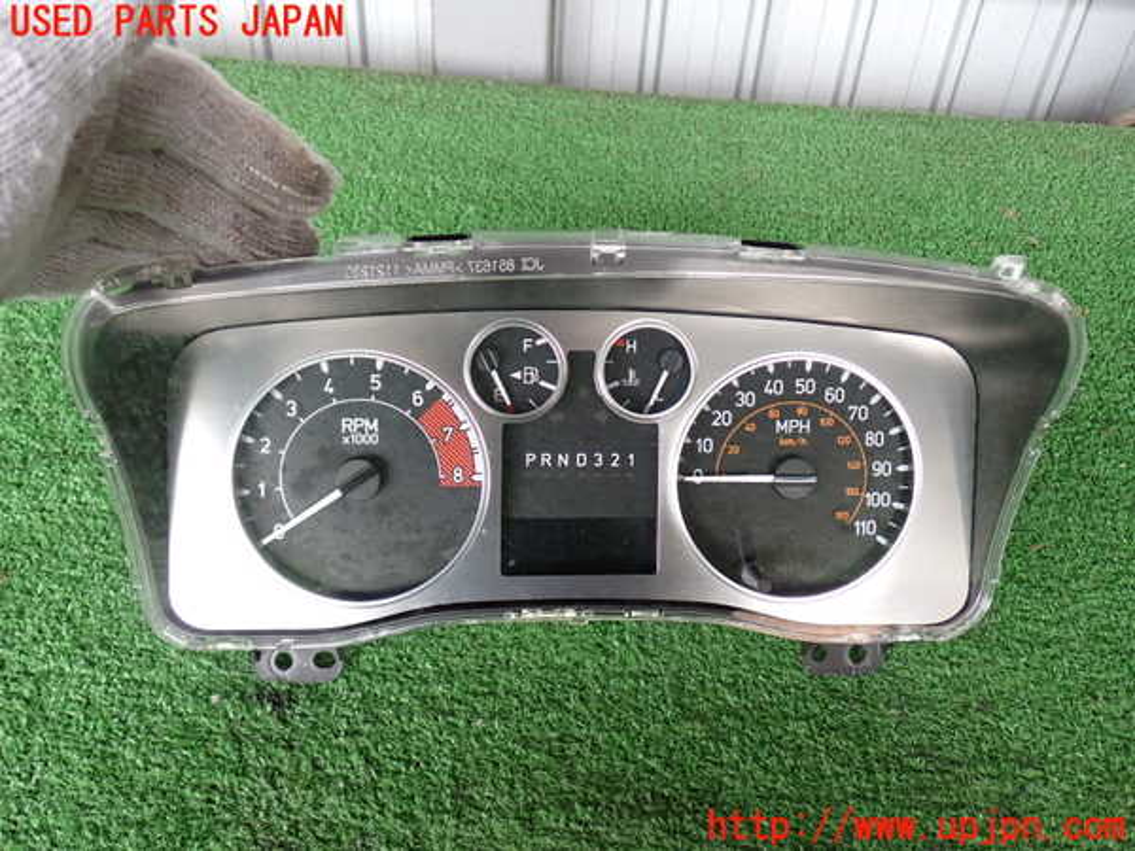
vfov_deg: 44.2
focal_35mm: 32
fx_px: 1049
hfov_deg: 56.8
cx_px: 568
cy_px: 426
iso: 200
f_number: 2.4
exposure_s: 1/40
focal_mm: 5.79
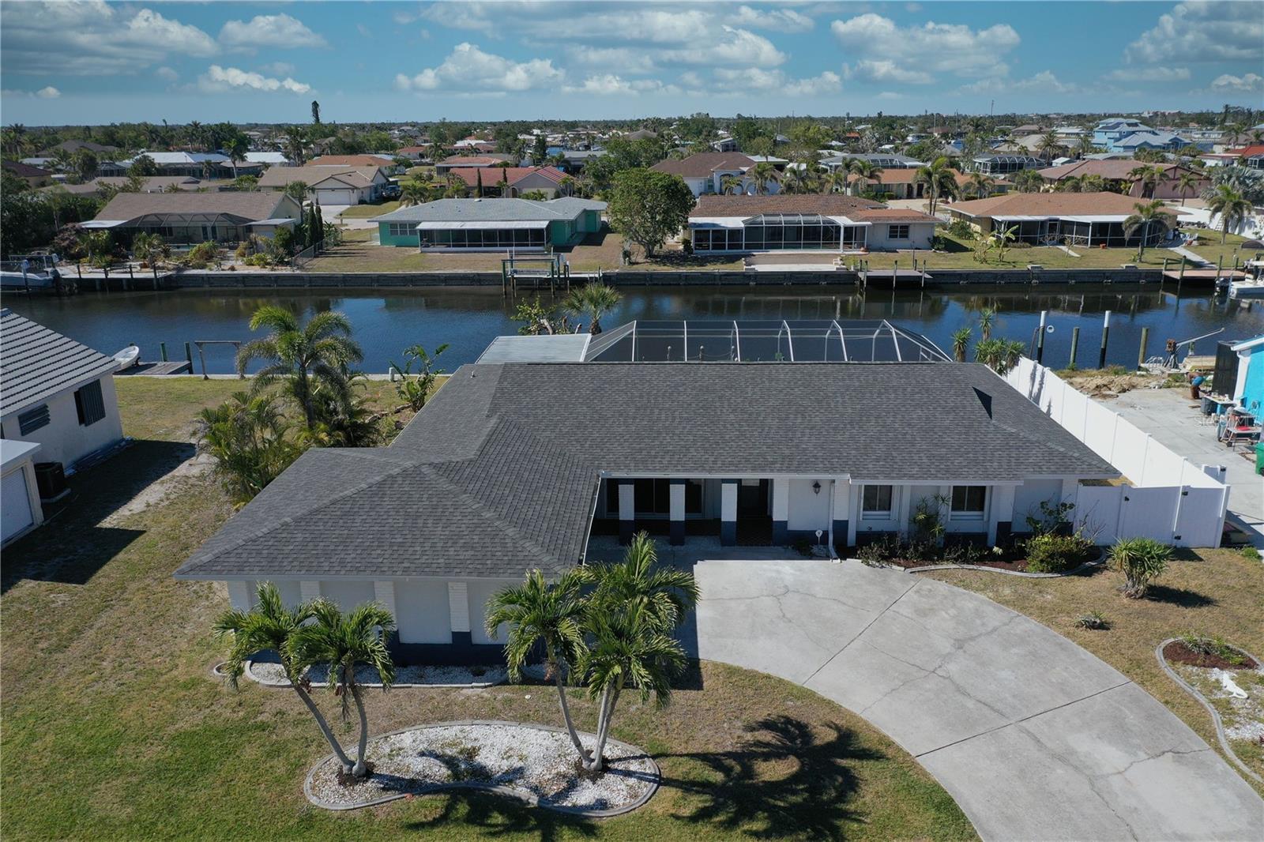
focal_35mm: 28
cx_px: 632
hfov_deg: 65.5
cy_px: 421
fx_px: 983
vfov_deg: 46.4
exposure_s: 1/1250
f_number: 5
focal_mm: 10.3
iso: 200
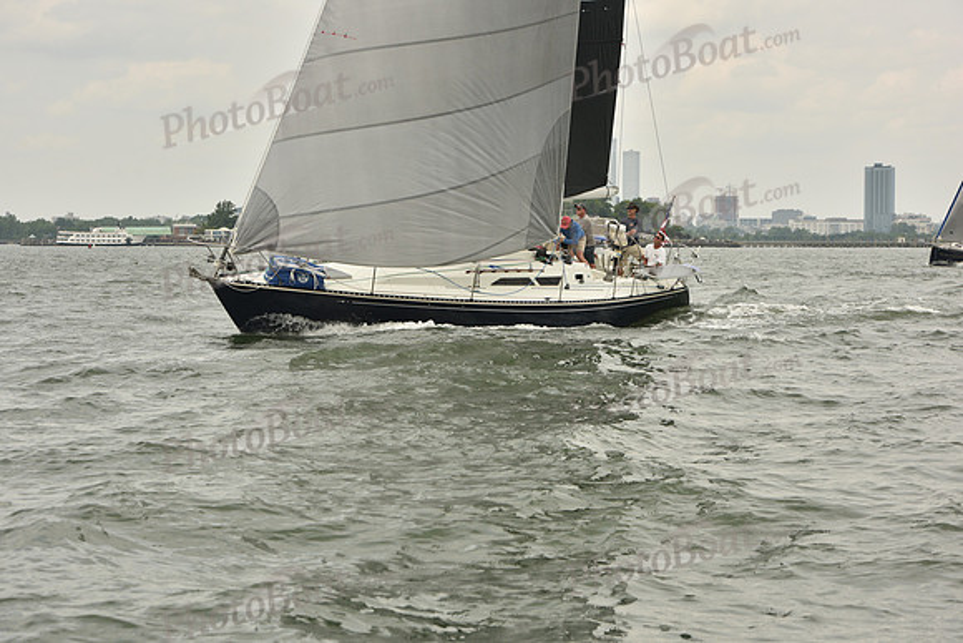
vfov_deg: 14.4
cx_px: 482
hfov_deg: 21.5
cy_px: 322
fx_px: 2542
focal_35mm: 95
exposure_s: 1/640
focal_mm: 95
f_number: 9
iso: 250
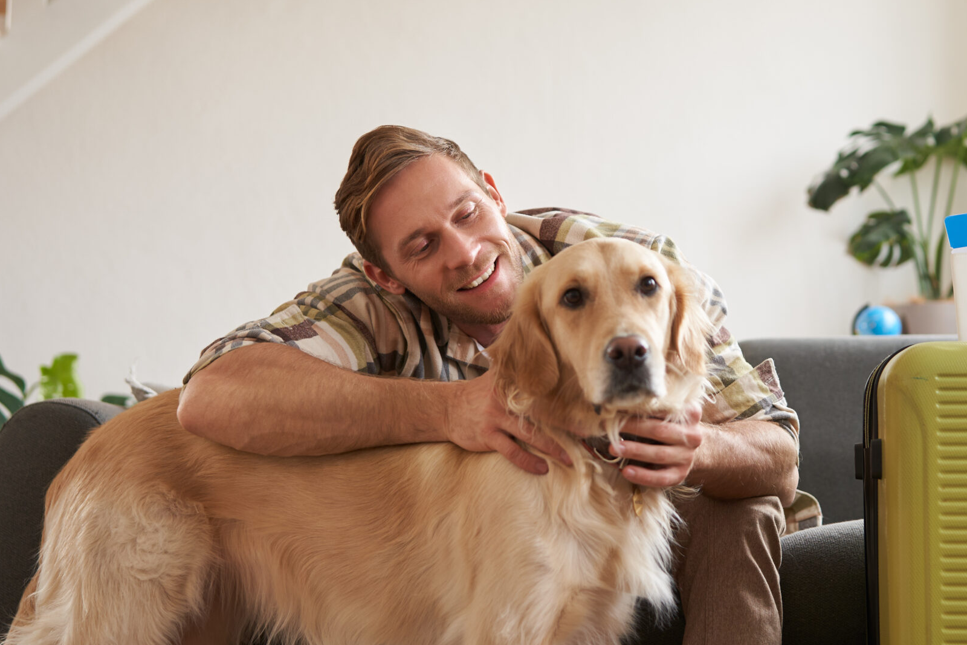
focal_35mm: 56
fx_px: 1504
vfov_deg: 24.2
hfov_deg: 35.4
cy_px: 326
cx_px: 626
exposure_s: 1/100
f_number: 2
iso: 200
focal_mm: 35
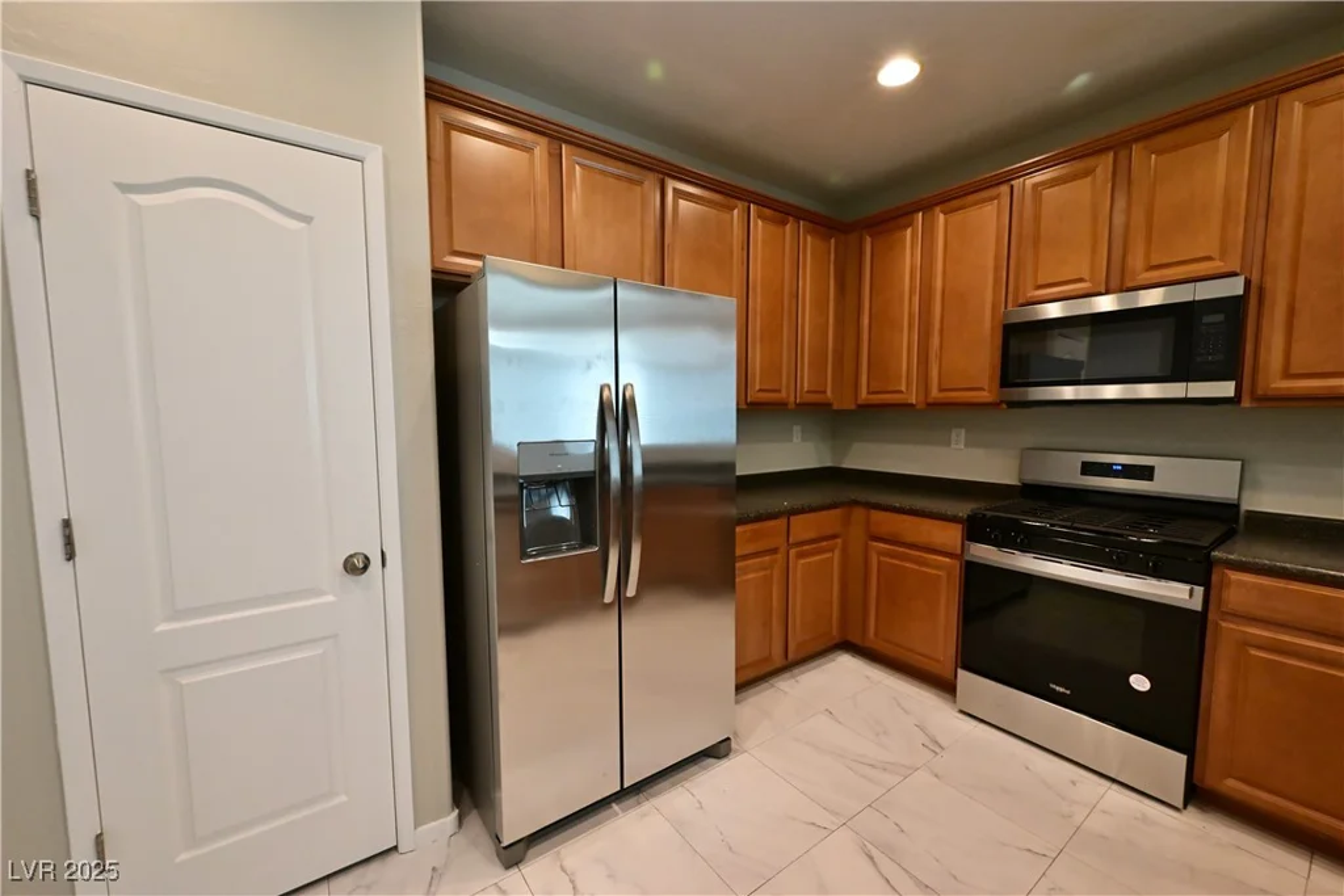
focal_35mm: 14
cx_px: 672
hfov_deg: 104.2
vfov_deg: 81.2
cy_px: 448
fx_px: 523
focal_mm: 14
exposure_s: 1/60
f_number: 13
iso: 6400
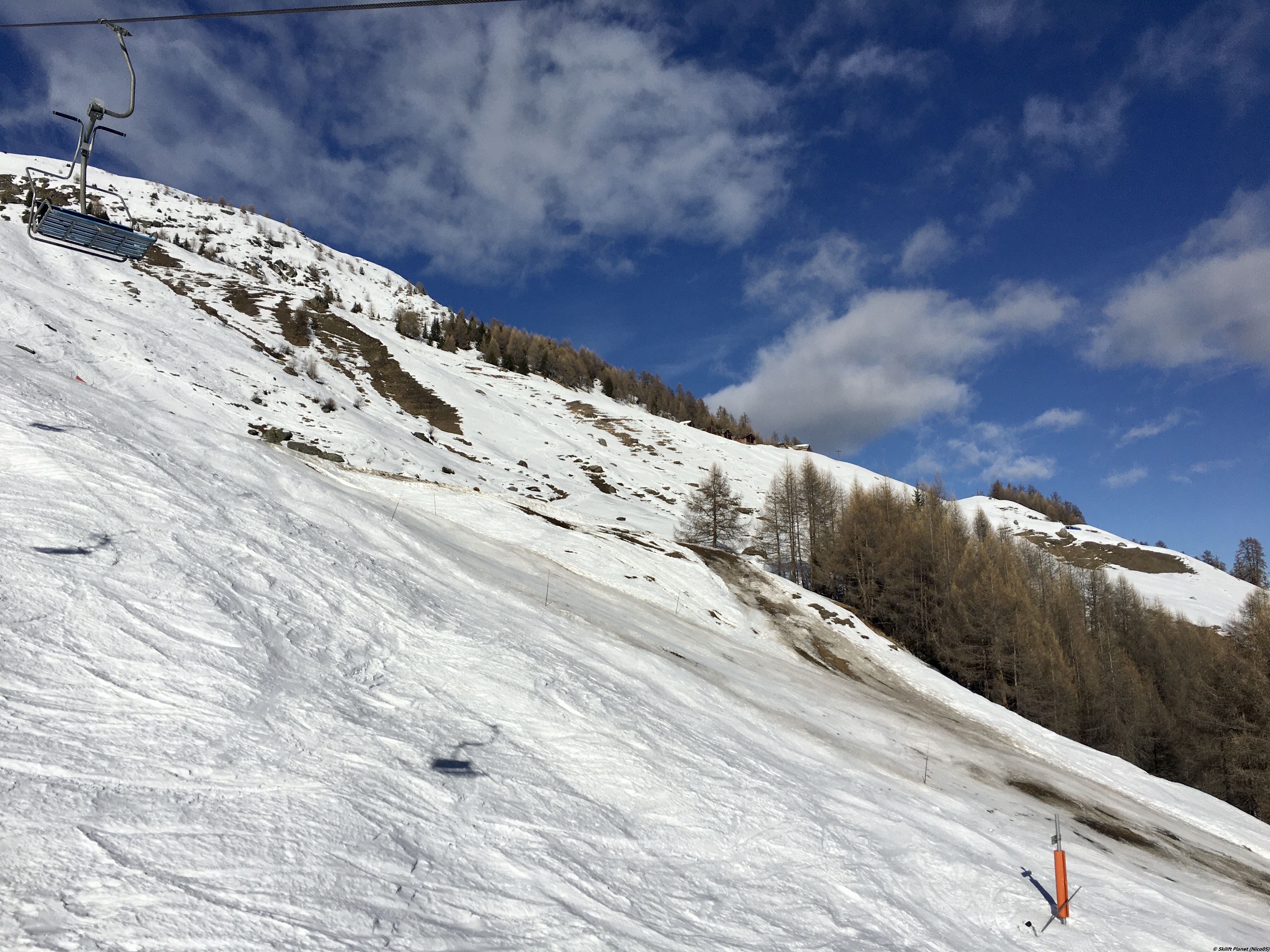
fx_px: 1064
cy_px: 476
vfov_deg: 48.2
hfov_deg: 61.7
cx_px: 635
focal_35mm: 29
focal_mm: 4.15
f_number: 2.2
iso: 25
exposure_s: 1/5128
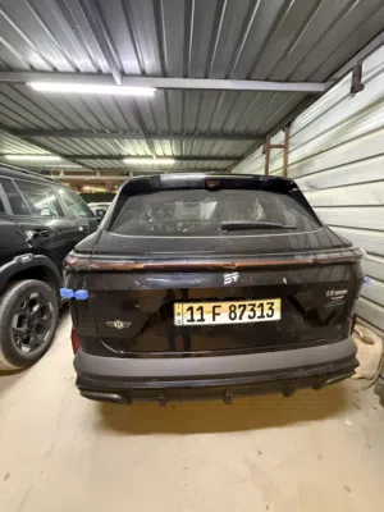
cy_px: 256
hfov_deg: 85.7
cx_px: 192
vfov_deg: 102.1
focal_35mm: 14
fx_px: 207
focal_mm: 2.22
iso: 1000
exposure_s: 1/50
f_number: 2.2
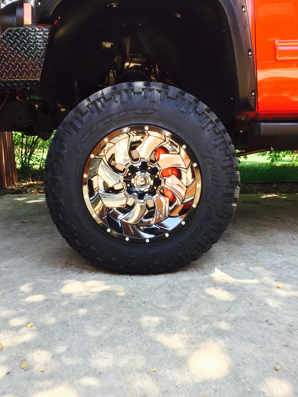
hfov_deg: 48.2
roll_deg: +0.2
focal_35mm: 29
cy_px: 198
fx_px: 333
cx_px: 149
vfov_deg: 61.7
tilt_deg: -9.6
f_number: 2.2
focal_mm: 4.15
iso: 40
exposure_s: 1/120
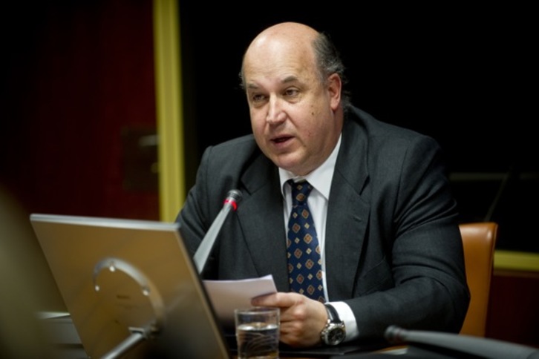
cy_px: 180
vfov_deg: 7.8
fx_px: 2620
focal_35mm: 175
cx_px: 270
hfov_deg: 11.7
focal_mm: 175
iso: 1000
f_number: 2.8
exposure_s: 1/80
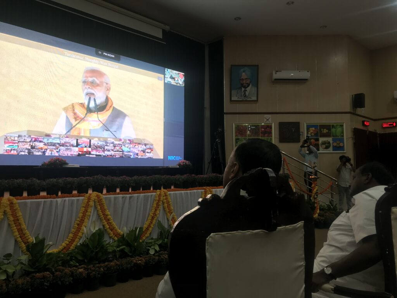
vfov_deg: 49.7
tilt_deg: +6.1
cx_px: 198
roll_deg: +0.7
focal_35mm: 28
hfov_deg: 63.4
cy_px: 149
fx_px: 321
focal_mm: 3.99
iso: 25
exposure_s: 1/50
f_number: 1.8
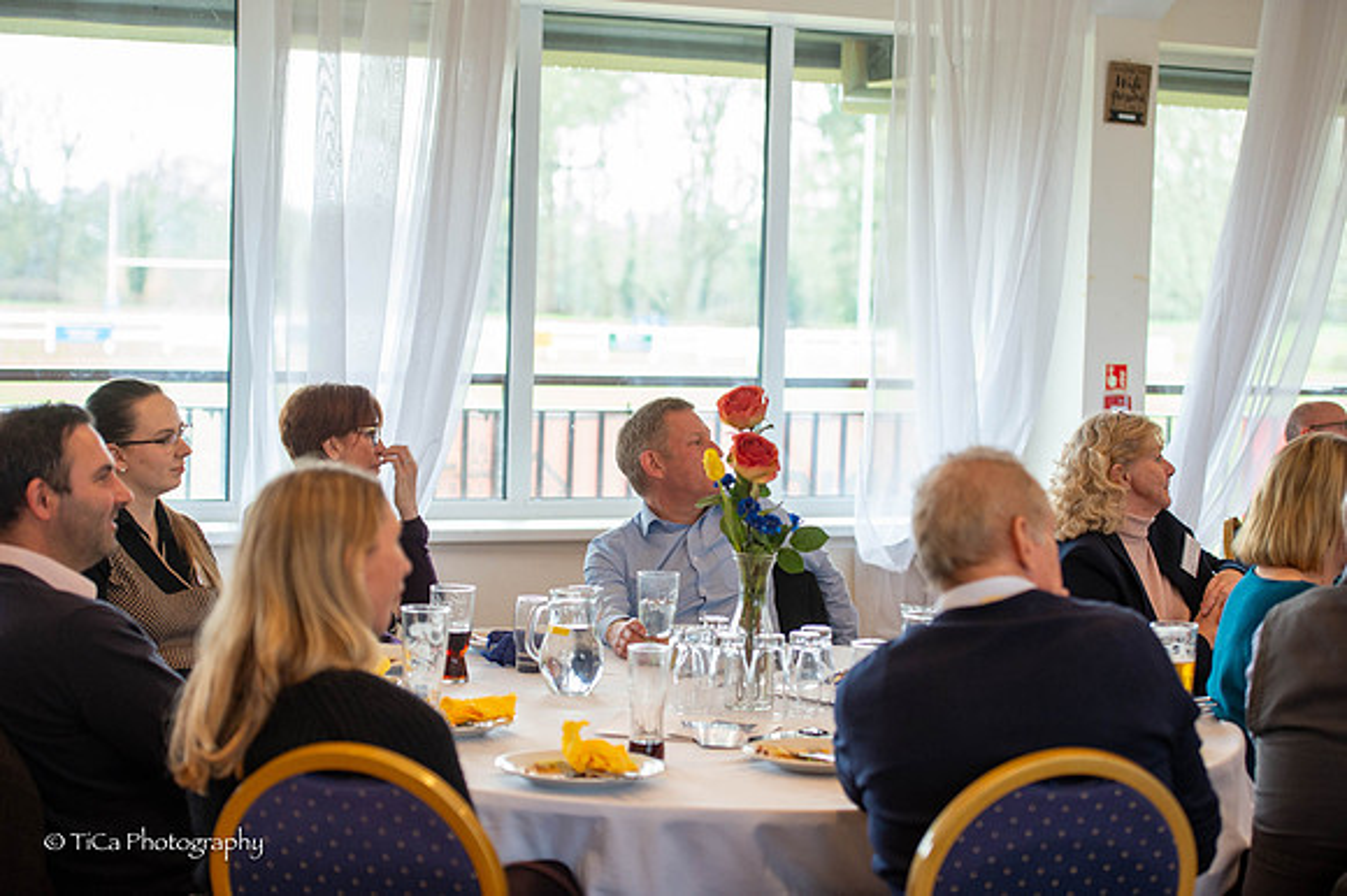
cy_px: 448
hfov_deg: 28.9
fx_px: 2618
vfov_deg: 19.4
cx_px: 674
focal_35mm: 70
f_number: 2.8
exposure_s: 1/60
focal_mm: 70
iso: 1250
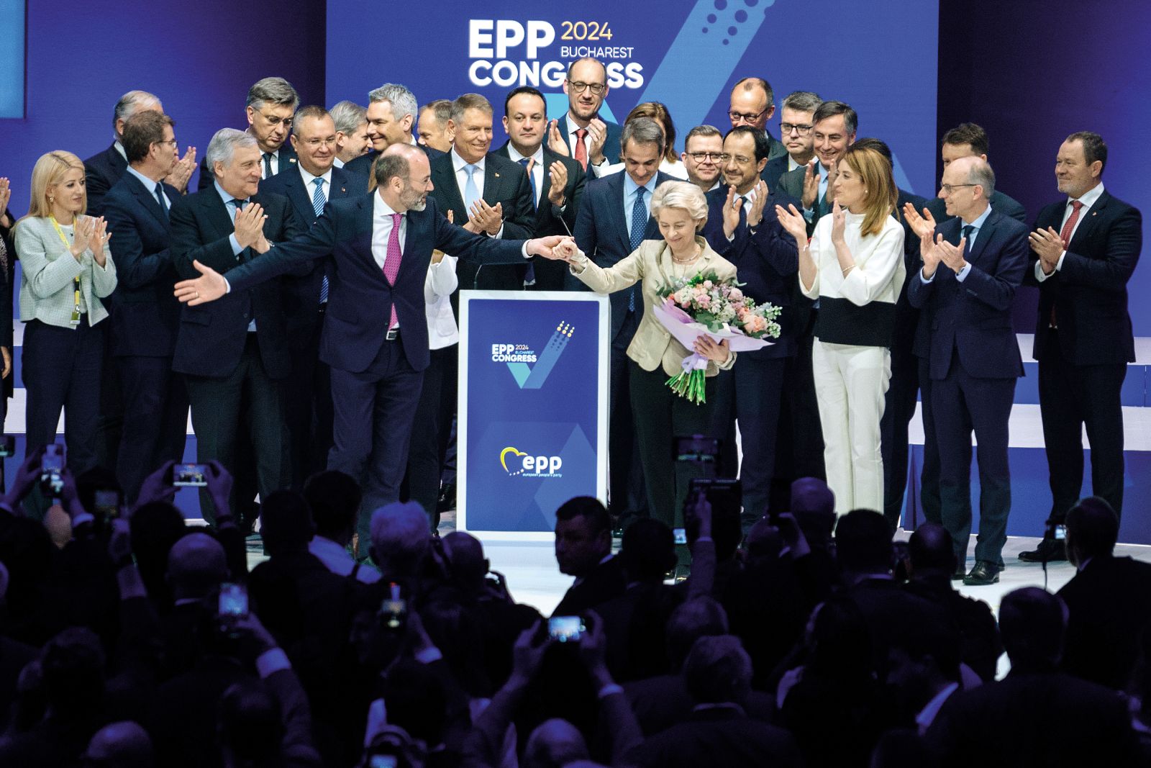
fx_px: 9592
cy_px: 384
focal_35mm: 300
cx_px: 576
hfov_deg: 6.9
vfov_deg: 4.6
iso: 640
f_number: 4
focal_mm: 200
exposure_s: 1/250
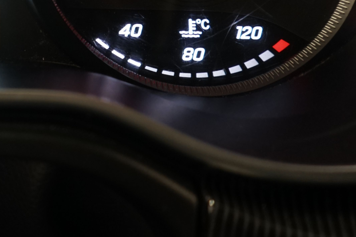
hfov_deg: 22.2
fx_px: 781
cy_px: -89
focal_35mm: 79
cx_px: -144
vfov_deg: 16.2
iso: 800
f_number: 4.5
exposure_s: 1/10
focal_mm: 28
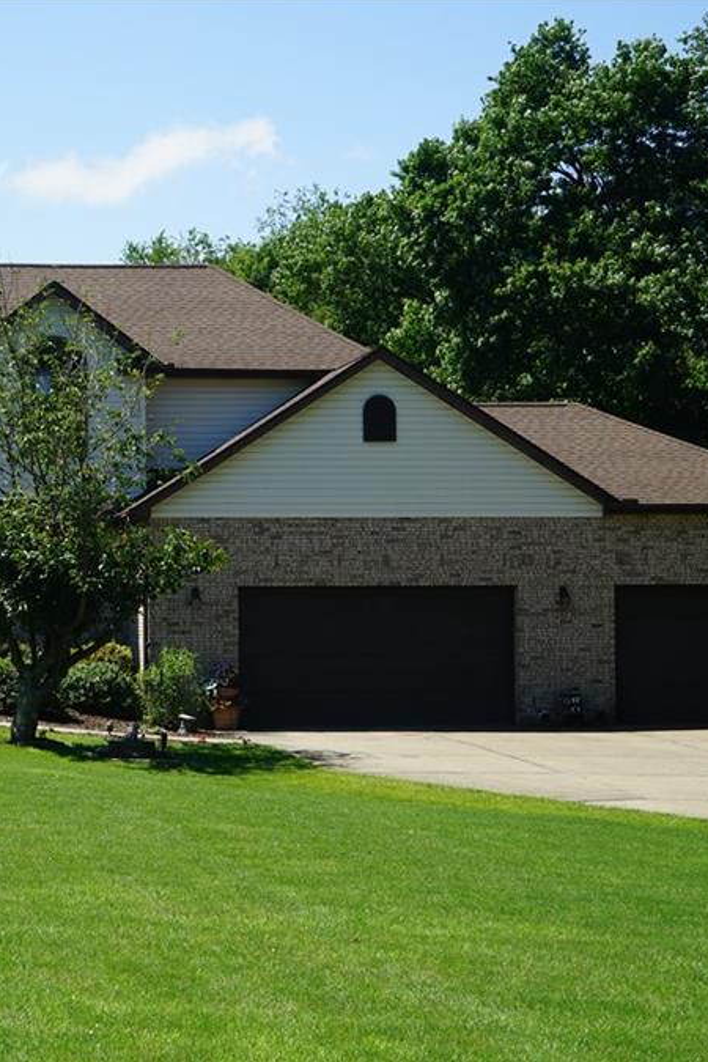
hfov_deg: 14.4
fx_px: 2773
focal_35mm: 94
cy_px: 532
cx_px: 46
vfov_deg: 21.7
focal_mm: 62
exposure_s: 1/100
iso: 100
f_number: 11
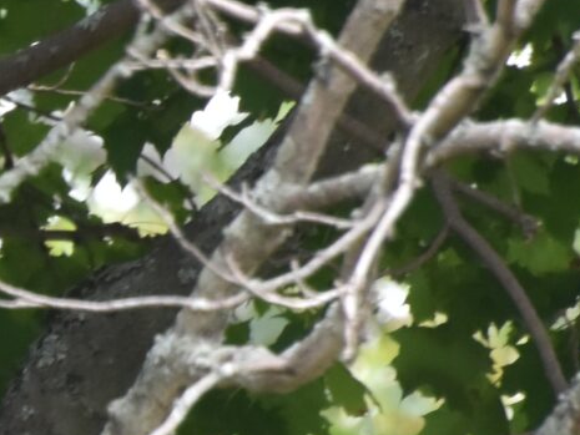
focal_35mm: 2381
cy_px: 216
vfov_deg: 0.6
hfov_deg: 0.8
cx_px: -859
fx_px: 39905
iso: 800
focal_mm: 300
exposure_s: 1/250
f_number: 8
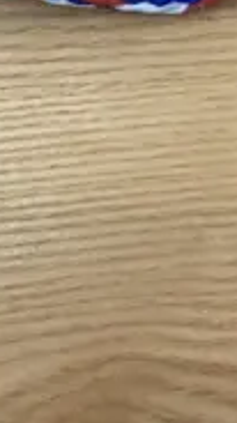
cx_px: -106
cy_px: -398
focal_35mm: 170
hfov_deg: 7.0
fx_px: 1906
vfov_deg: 11.5
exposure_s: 1/50
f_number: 1.8
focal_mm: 3.99
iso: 64
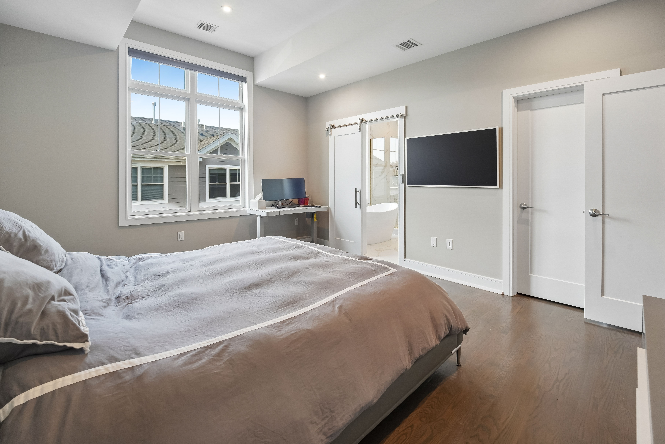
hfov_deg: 104.3
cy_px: 222
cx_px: 332
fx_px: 259
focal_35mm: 14
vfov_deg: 81.2
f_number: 7.1
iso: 800
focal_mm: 14
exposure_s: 1/60
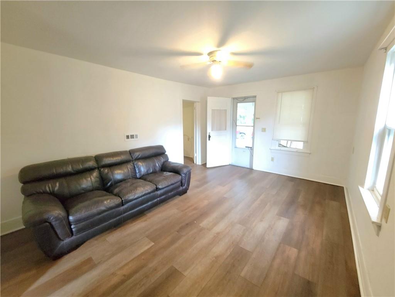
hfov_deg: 106.2
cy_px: 148
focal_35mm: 13
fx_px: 148
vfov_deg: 89.9
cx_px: 198
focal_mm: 2.2
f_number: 2.2
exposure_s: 1/24
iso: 800
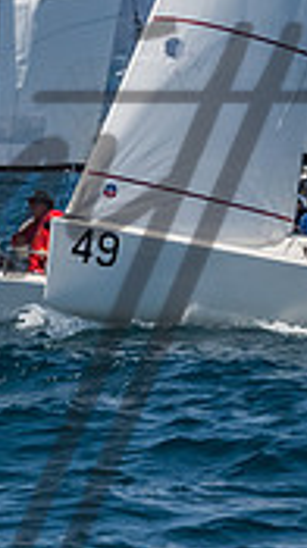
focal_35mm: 604
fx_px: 8771
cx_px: -147
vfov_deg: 3.6
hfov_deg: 2.0
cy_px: 169
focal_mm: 116
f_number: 14
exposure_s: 1/1250
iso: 640
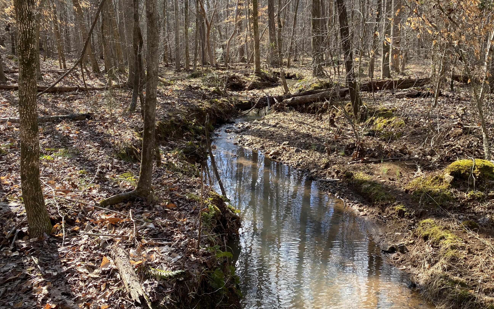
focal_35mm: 32
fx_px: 431
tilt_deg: -14.5
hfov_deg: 59.3
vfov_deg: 39.4
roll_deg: -1.2
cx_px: 286
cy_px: 138
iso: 32
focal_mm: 4.25
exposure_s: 1/293
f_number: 1.8
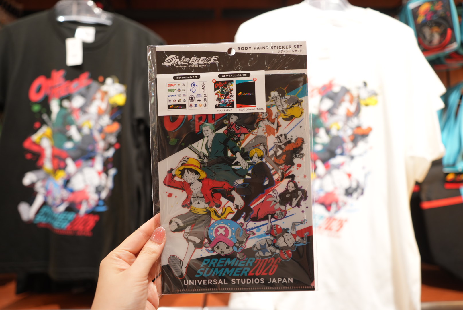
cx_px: 232
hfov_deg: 65.4
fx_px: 360
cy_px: 155
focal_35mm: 28
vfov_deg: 46.5
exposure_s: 1/30
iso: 400
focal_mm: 28
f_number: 2.8
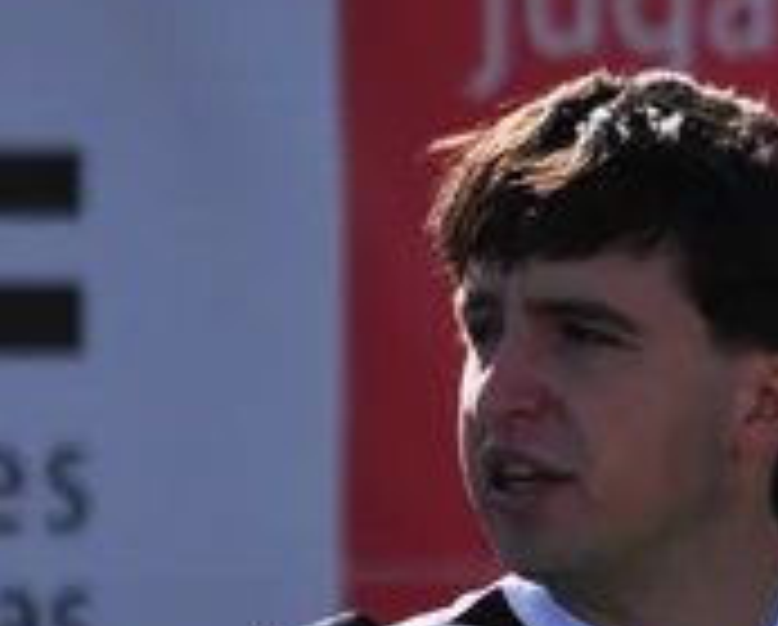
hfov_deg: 1.1
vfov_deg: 0.9
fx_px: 38887
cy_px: 880
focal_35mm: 1686
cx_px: 715
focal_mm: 260
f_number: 5.6
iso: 360
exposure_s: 1/2000
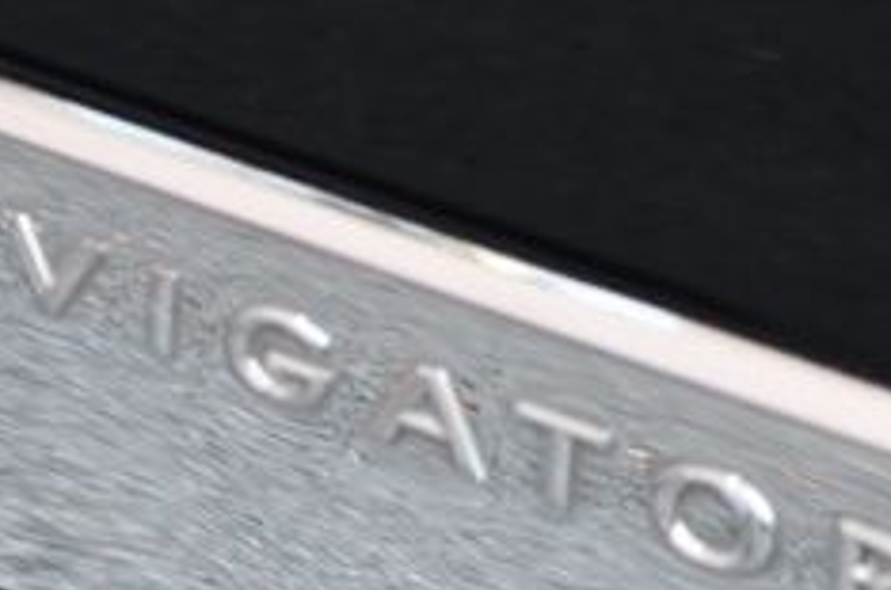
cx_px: 293
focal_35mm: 348
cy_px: 495
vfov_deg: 3.9
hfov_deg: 5.9
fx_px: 8595
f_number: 4.8
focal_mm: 85
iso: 1400
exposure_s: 1/125
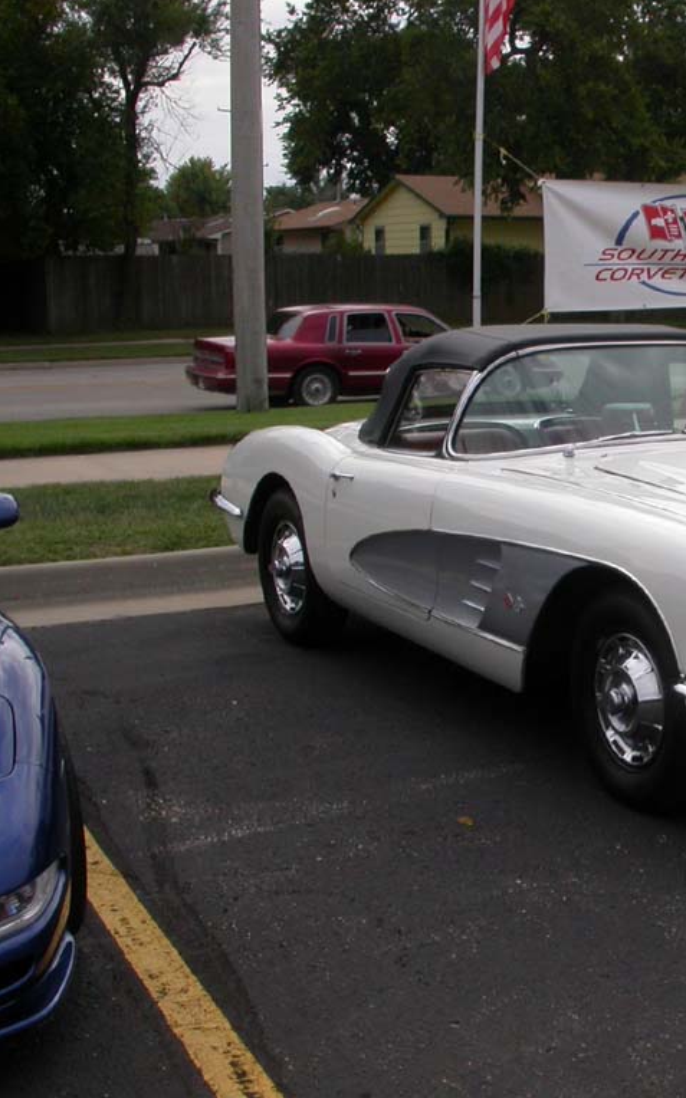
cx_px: 664
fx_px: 1617
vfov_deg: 37.5
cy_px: 548
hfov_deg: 23.1
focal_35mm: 54
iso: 100
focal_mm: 7.85
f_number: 7.5
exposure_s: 1/423
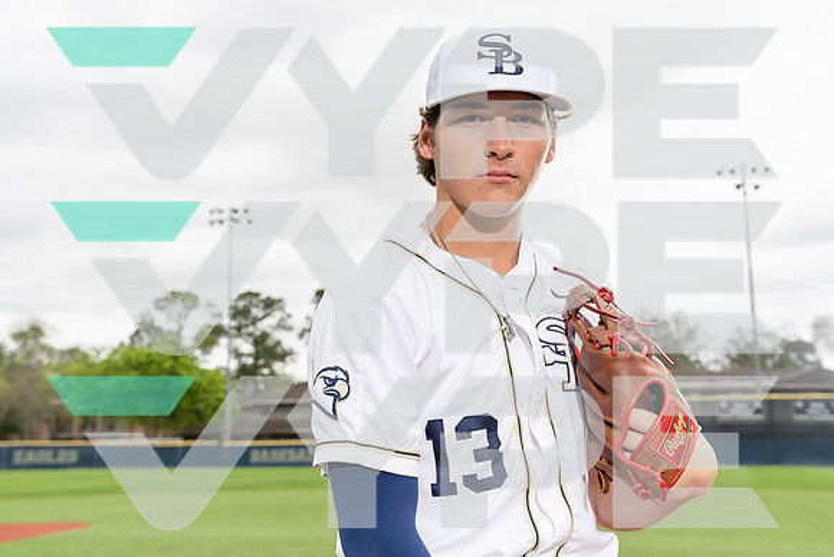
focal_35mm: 46
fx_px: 1066
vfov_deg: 29.3
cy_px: 278
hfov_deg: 42.7
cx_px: 417
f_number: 6.3
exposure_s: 1/250
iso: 200
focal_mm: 46
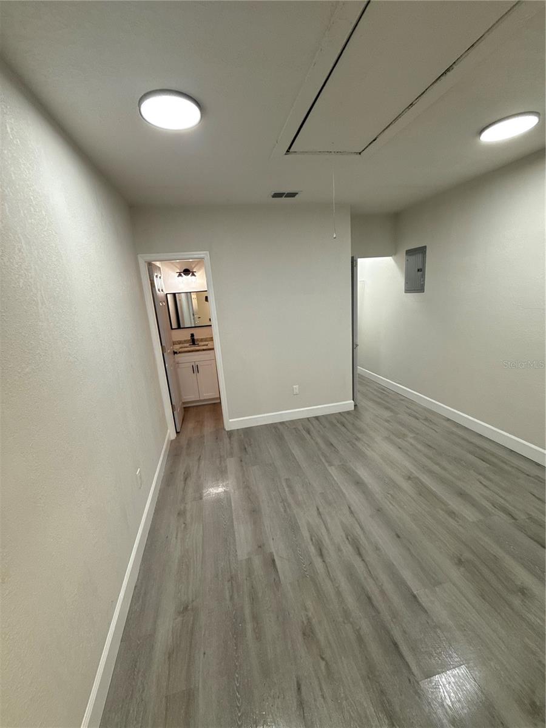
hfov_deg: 85.7
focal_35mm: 14
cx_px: 273
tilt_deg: -12.5
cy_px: 364
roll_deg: +3.4
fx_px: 294
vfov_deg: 102.1
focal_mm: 2.22
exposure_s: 1/120
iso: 200
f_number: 2.2
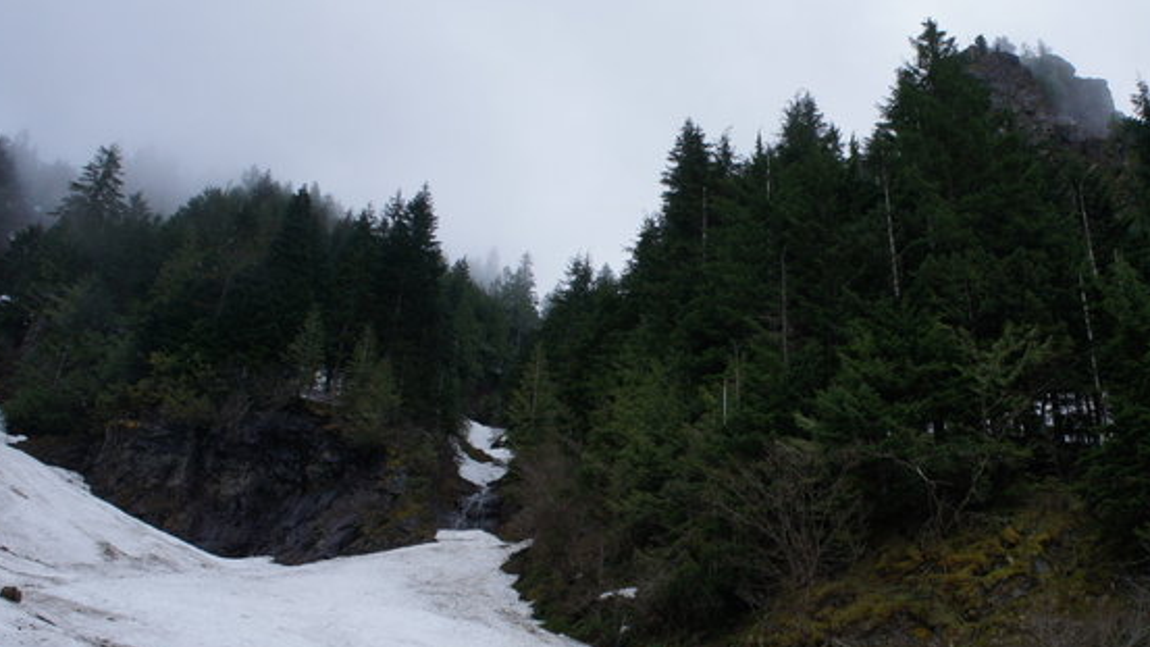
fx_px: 1525
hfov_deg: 40.8
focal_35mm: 50
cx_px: 769
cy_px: 366
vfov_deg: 23.9
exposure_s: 1/160
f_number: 11
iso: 200
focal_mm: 22
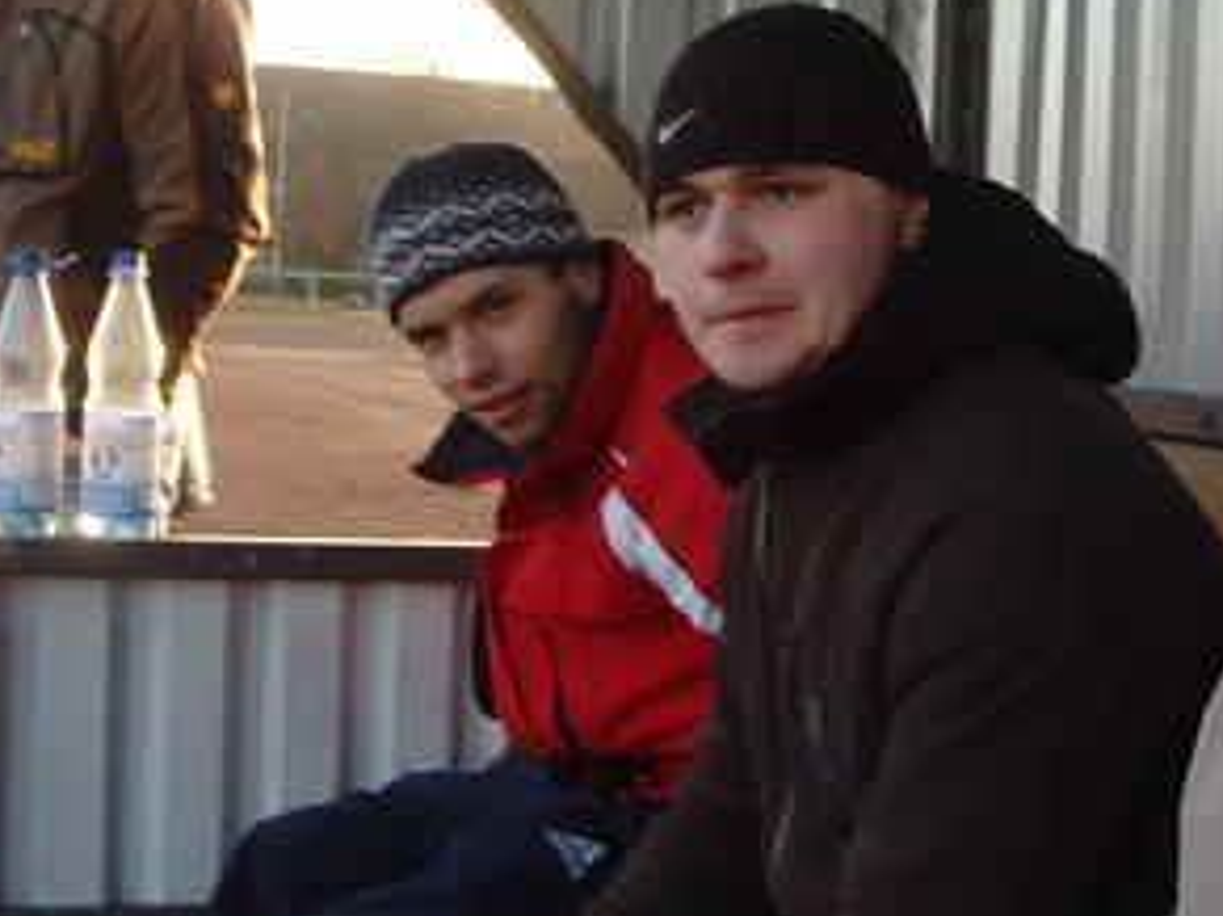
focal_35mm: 67
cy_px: 359
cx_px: 836
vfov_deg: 21.9
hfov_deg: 28.7
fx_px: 2366
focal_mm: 6.6
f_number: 3.5
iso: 80
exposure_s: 1/90
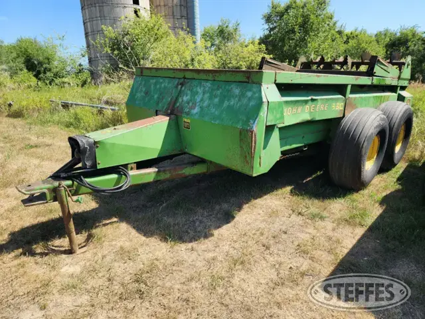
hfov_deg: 73.9
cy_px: 160
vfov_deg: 58.9
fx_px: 282
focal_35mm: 23
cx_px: 212
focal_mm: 6.4
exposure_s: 1/519
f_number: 1.8
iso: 12
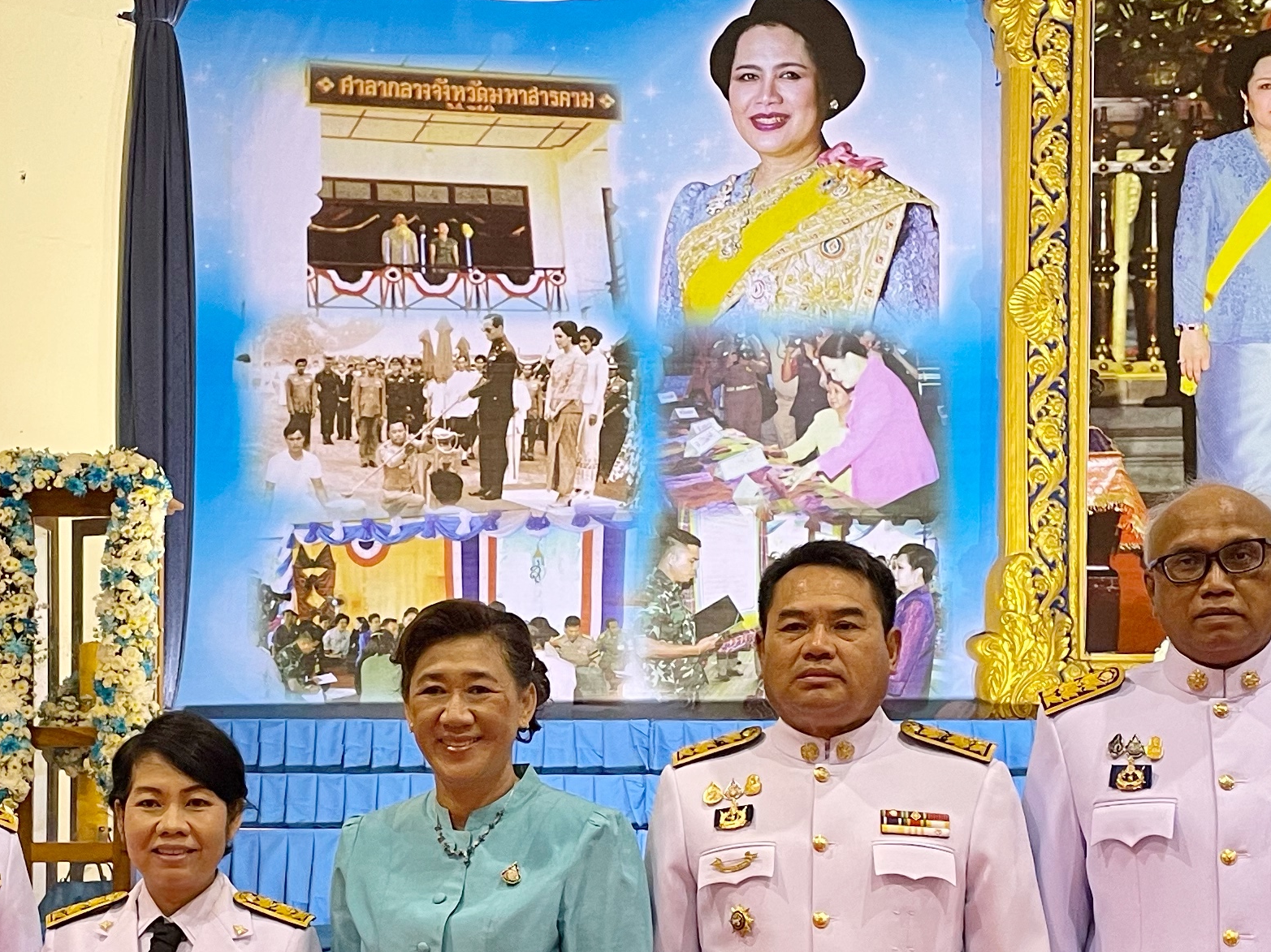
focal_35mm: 67
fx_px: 2459
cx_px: 613
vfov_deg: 21.6
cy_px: 801
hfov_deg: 29.0
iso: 125
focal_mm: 4.2
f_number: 1.6
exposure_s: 1/50
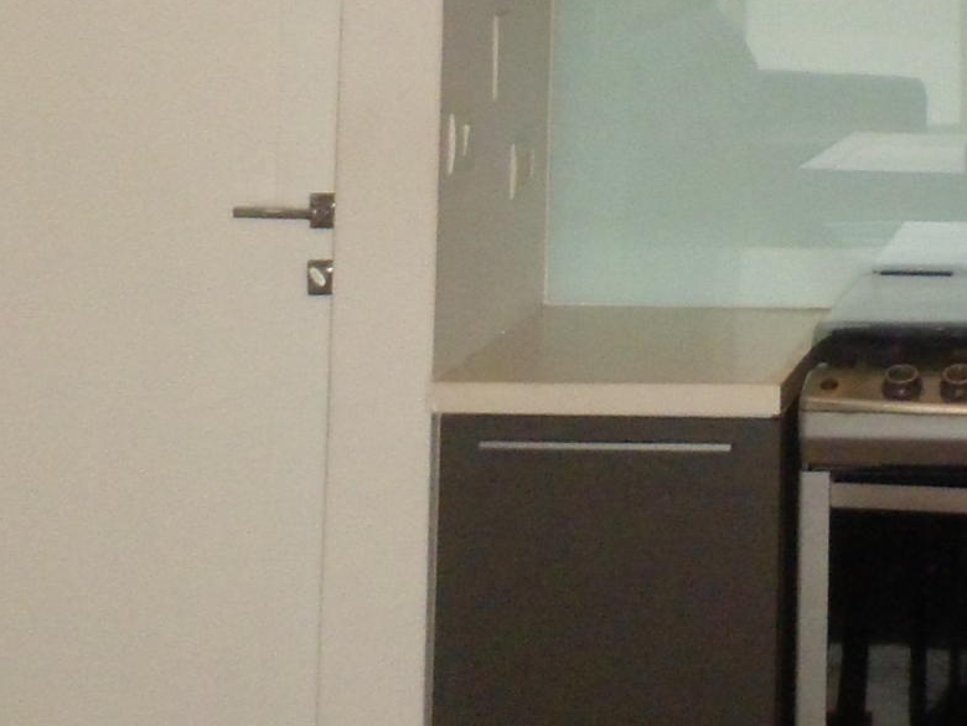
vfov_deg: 13.7
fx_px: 2794
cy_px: -439
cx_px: 1501
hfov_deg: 17.4
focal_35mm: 100
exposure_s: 1/45
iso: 160
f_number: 3.3
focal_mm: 4.9
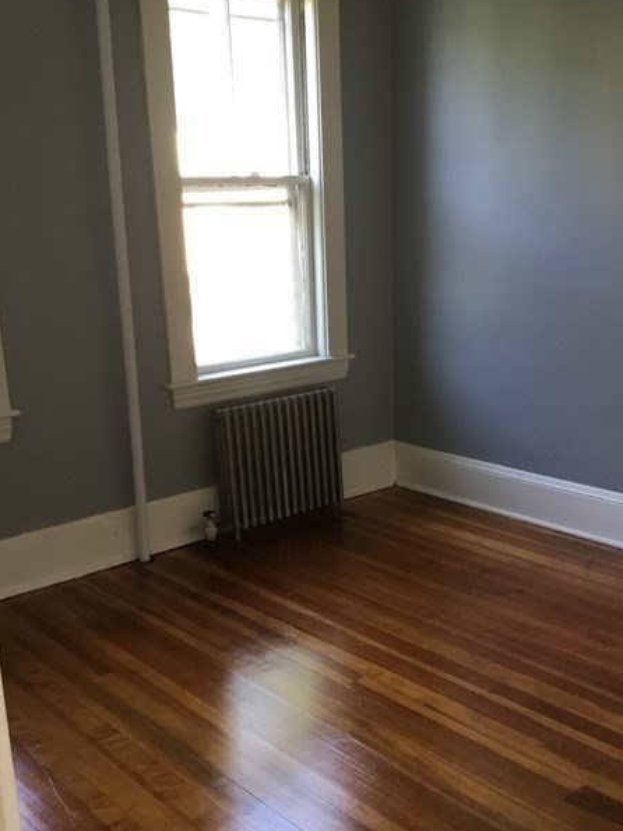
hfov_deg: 35.9
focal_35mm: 40
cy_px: 472
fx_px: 960
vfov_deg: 46.7
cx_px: 355
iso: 64
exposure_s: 1/33
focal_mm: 3.3
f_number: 2.4
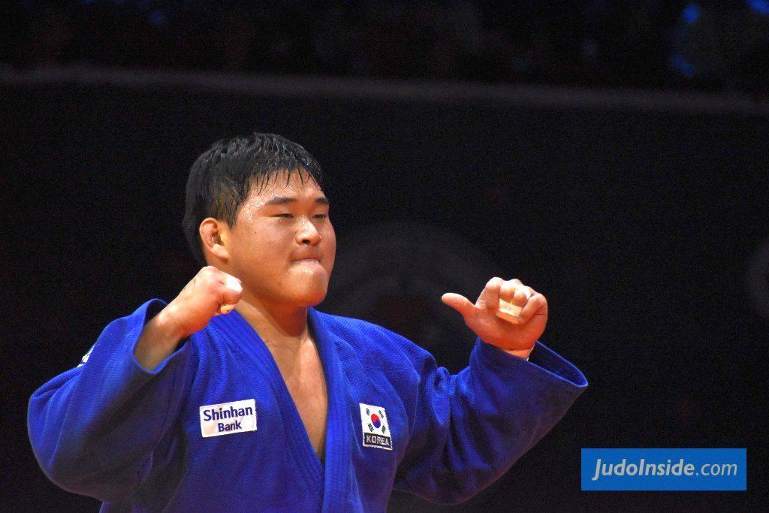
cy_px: 256
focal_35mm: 450
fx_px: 9613
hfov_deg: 4.6
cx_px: 384
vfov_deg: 3.1
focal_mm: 300
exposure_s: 1/640
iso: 6400
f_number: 7.1
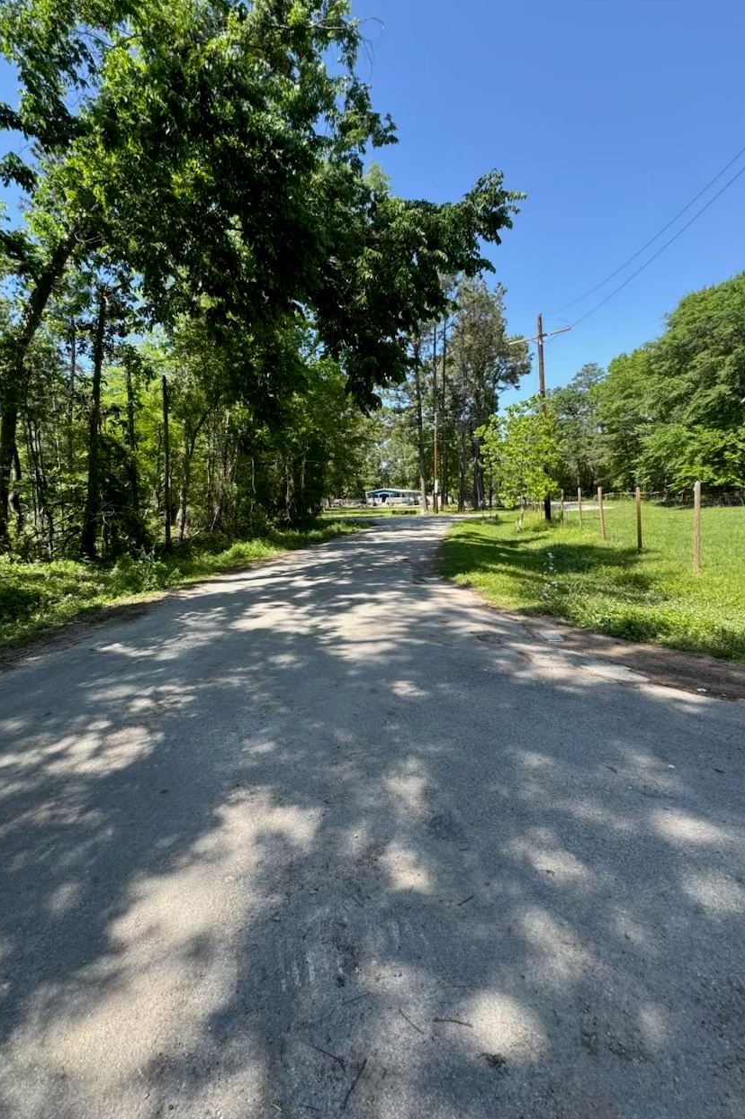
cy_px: 548
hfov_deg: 76.9
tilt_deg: -2.8
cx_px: 323
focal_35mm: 15
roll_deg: +0.0
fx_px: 466
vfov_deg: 100.4
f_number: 2.2
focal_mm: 2.22
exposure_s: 1/482
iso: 40
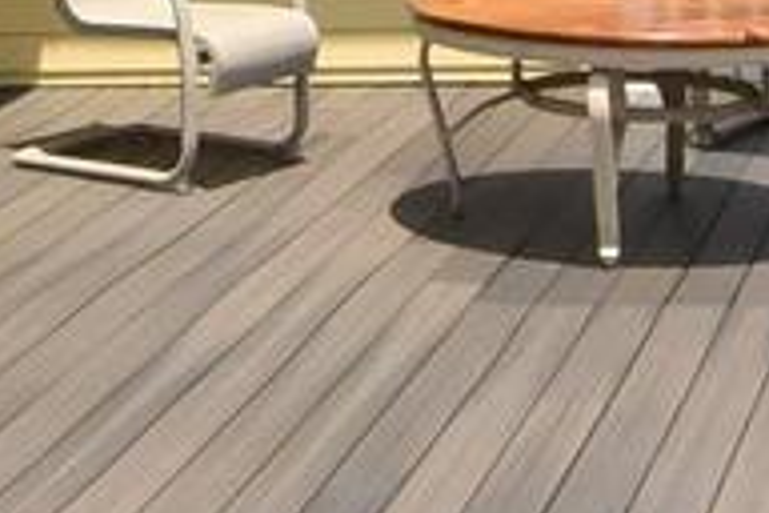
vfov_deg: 9.6
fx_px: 2884
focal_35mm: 135
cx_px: -176
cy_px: -457
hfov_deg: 14.7
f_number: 16
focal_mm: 12
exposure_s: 1/800
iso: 800
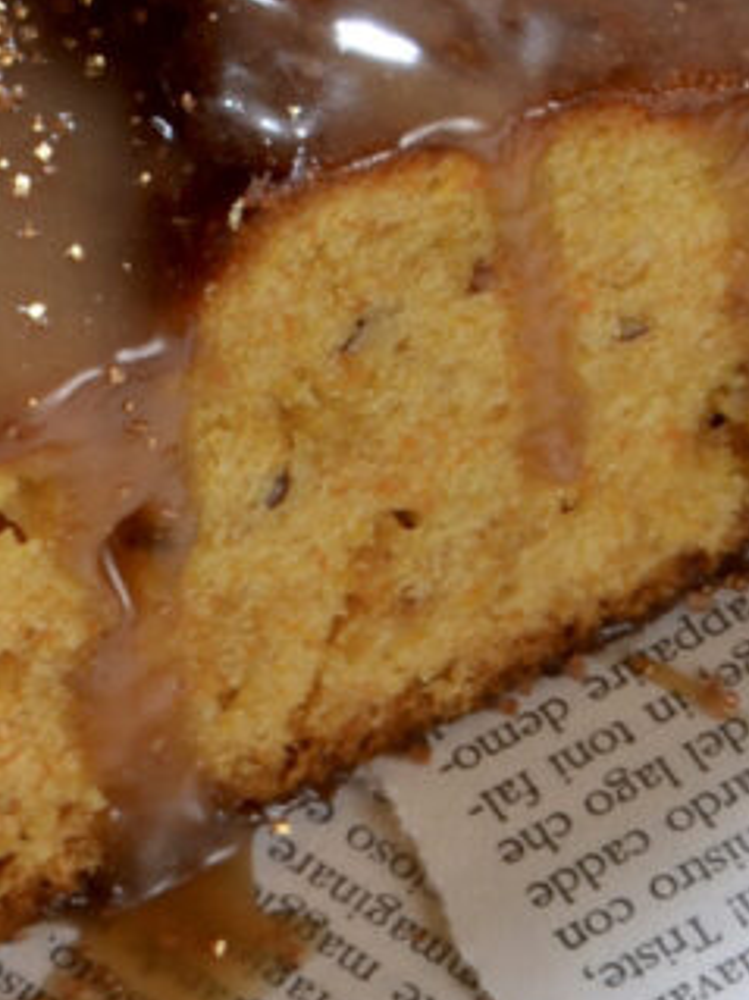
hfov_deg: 4.0
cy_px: 1404
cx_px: 724
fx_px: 10595
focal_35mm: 367
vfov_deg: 5.4
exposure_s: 1
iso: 100
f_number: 10
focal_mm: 52
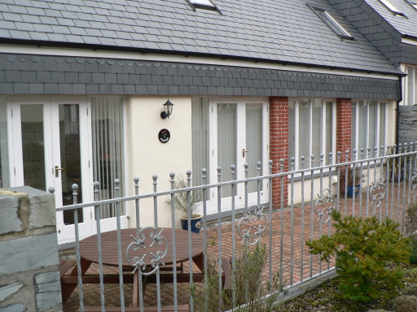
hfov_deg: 51.4
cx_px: 208
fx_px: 434
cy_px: 156
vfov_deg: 39.7
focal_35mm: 36
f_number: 2.8
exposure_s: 1/100
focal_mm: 6
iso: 80
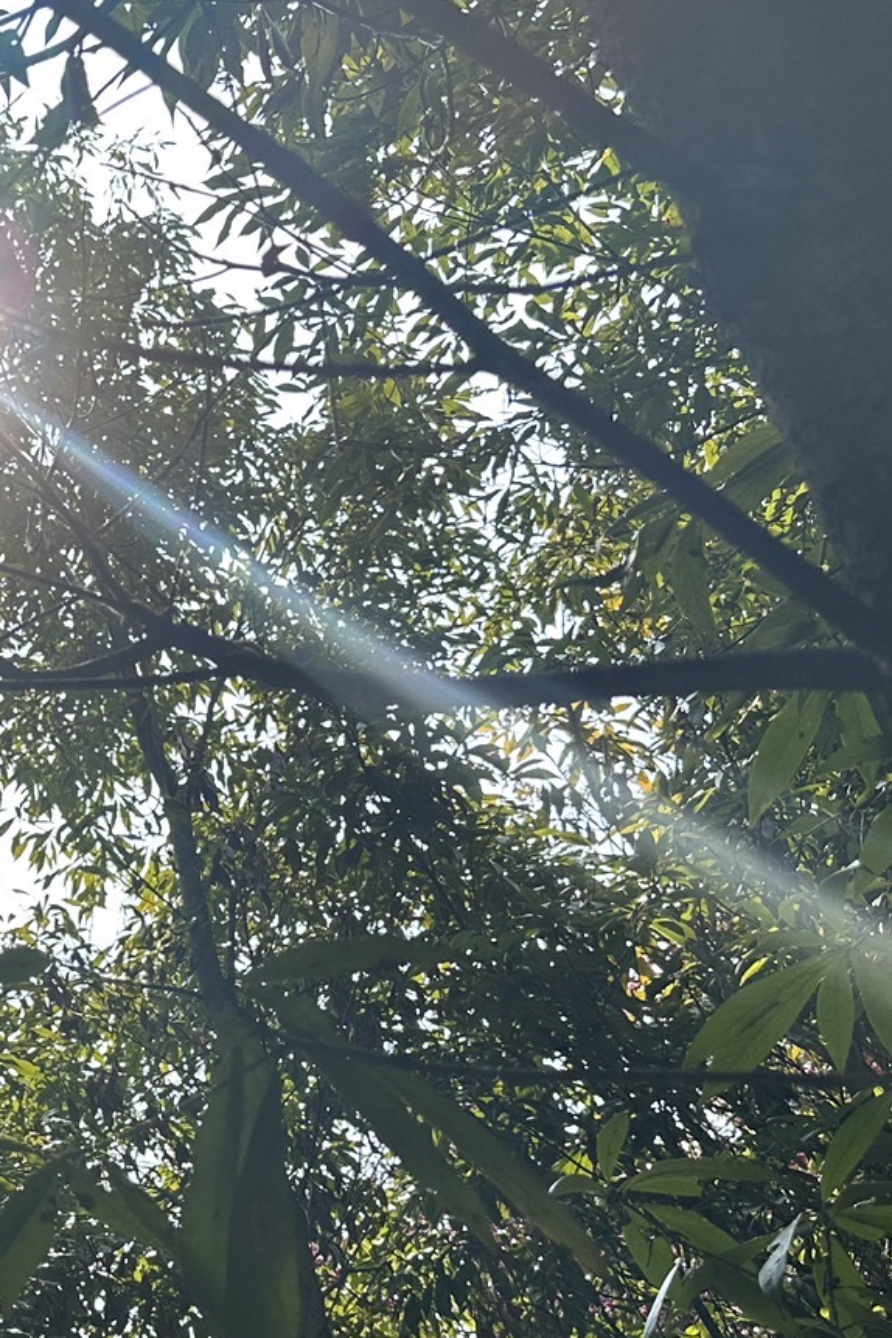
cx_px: -219
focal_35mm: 58
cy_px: 909
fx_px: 2155
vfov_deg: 34.1
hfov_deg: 21.5
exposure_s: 1/2110
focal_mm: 6.86
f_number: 1.78
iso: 80
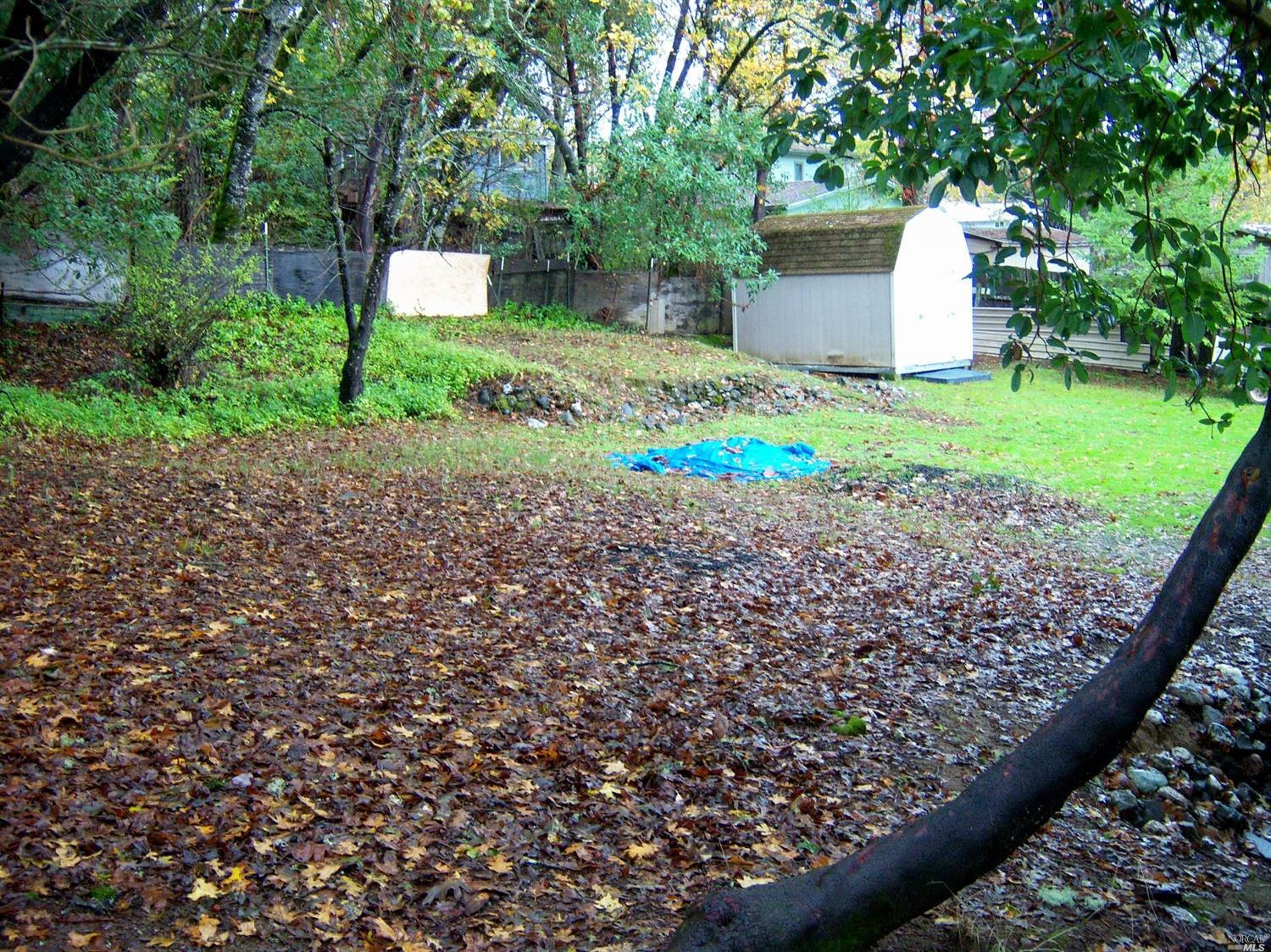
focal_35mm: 36
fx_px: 1321
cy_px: 476
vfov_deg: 39.6
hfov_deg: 51.4
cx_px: 636
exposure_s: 1/30
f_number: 2.8
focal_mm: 7.5
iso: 160
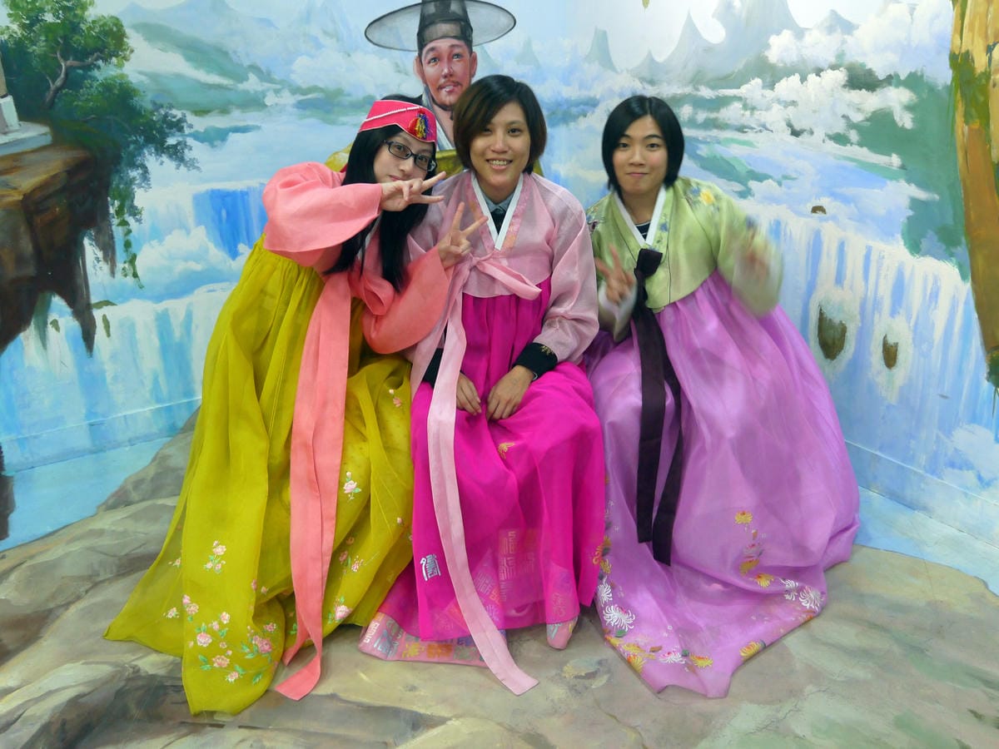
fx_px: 981
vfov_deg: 41.8
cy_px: 374
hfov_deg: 54.0
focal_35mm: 34
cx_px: 500
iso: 800
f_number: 4.1
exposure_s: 1/60
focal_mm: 17
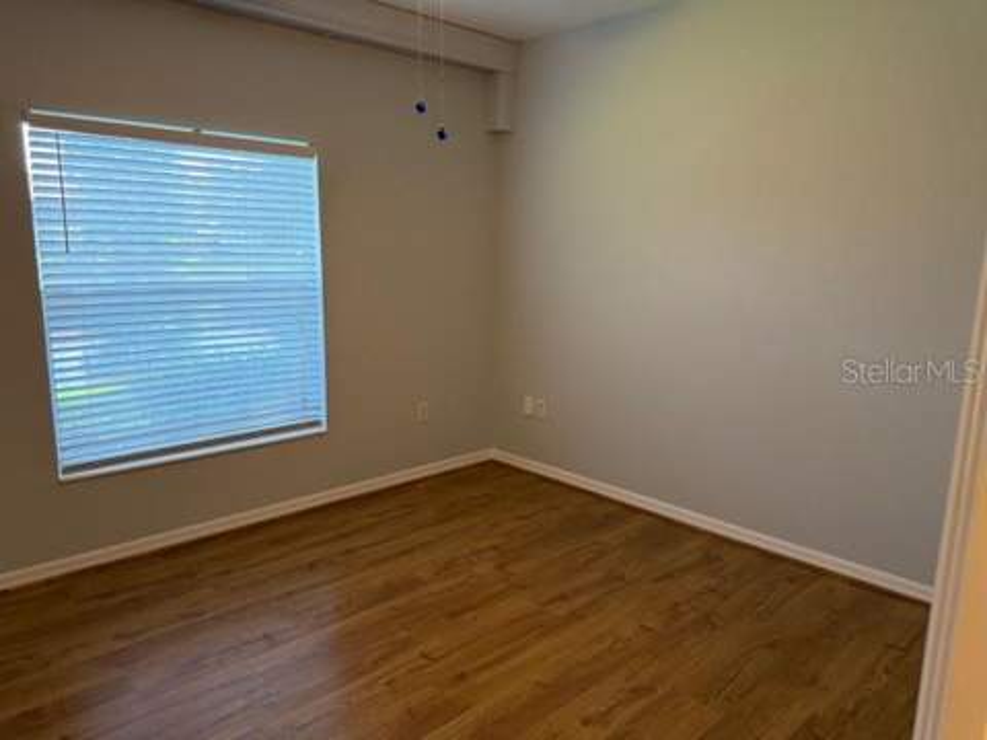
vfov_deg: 56.8
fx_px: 684
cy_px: 370
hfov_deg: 71.6
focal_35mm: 24
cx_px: 494
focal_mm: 6.76
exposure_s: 1/168
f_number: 1.78
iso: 200
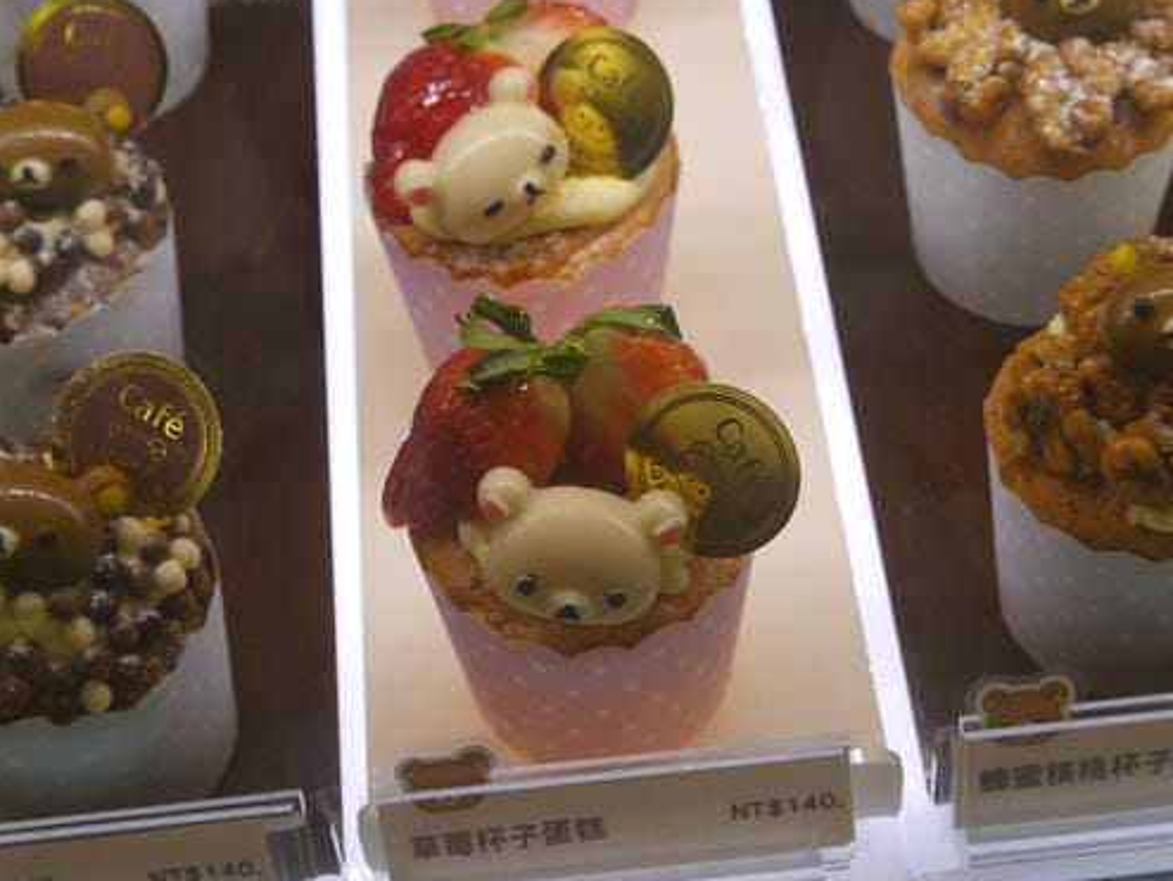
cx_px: 584
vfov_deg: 21.6
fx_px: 2305
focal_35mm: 68
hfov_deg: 28.5
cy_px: 449
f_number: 3.5
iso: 160
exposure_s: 1/100
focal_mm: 14
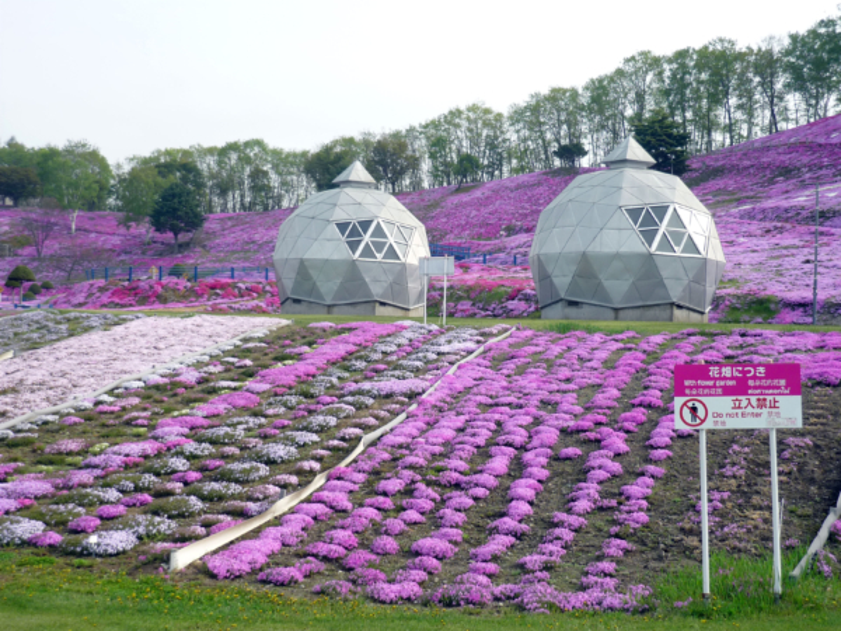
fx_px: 1069
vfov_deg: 32.9
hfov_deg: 42.9
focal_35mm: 44
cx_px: 420
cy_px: 316
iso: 100
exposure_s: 1/500
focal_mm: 7.2
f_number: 3
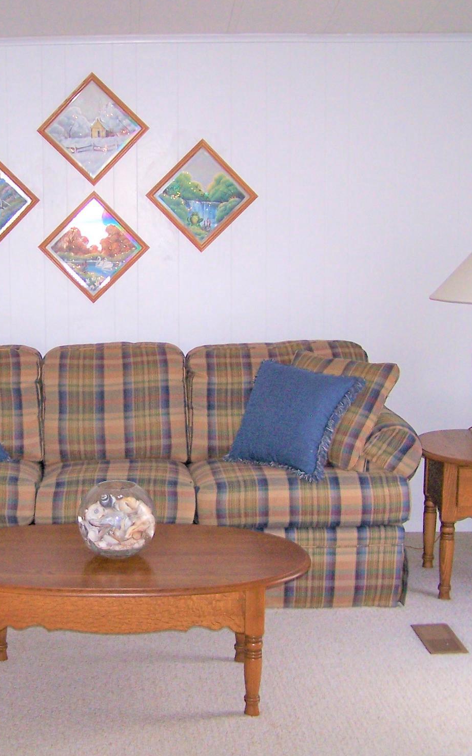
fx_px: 1153
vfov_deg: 36.3
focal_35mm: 56
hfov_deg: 22.9
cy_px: 363
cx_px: 110
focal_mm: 6.3
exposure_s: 1/60
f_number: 2.8
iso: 140
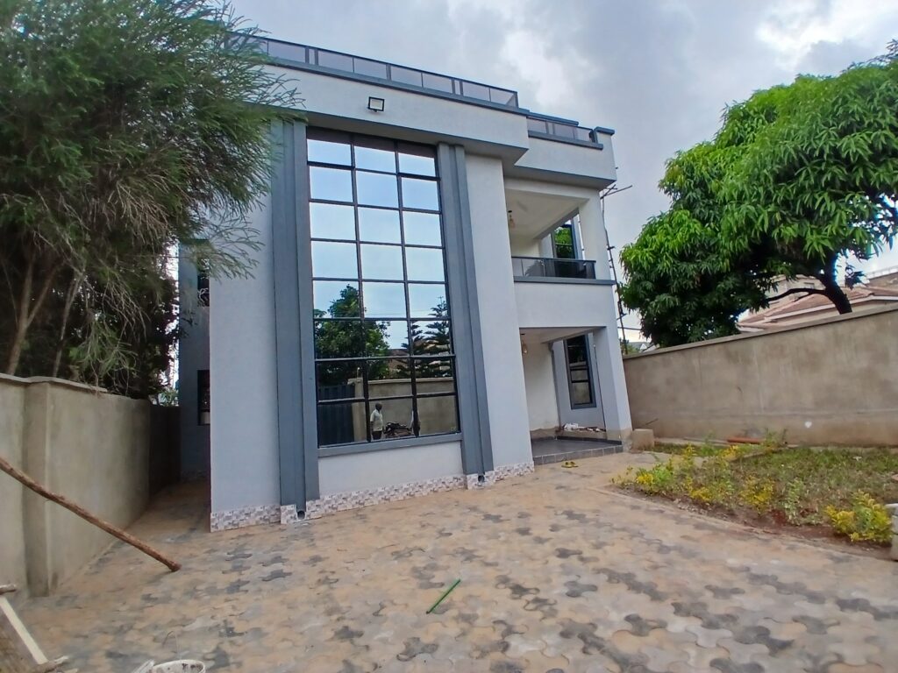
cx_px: 449
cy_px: 336
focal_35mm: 17
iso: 50
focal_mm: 1.4
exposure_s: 1/309
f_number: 2.2
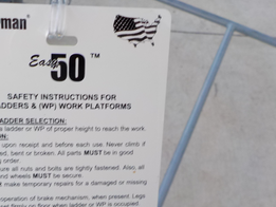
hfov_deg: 40.2
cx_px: 73
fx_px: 367
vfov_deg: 31.1
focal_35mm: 46
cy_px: 149
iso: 125
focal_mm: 4.1
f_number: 3.3
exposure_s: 1/30
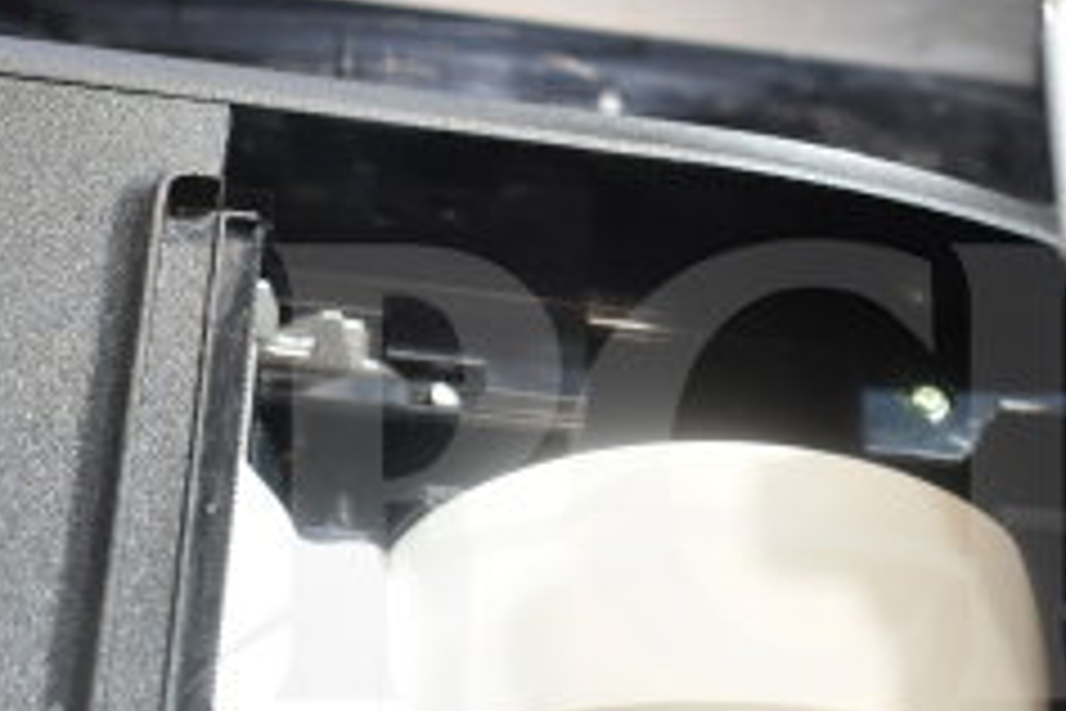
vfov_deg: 15.9
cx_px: 675
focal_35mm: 85
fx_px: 2517
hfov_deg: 23.8
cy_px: 601
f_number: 3.8
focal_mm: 22
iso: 560
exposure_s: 1/40
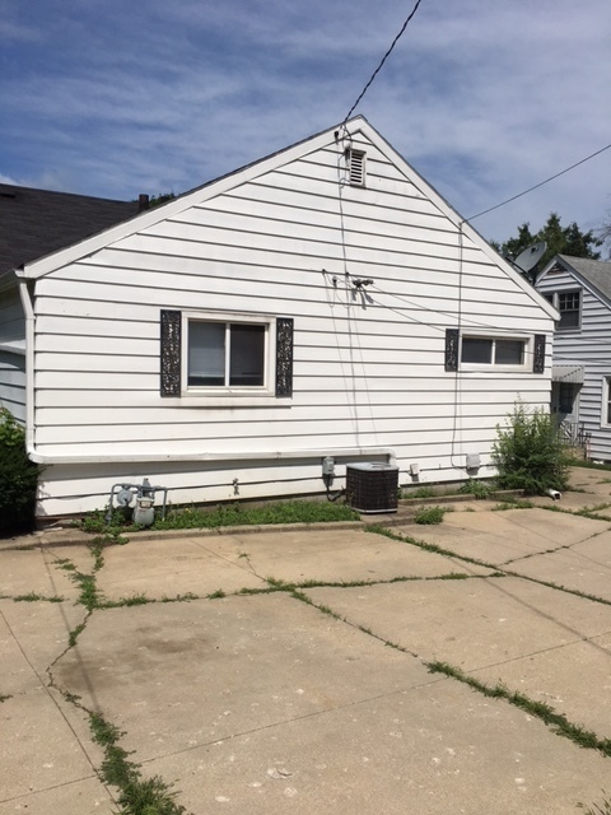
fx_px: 682
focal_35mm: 29
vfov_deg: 61.7
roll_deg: -0.2
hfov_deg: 48.2
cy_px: 408
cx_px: 306
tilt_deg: -2.7
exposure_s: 1/4525
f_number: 2.2
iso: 25
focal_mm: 4.15
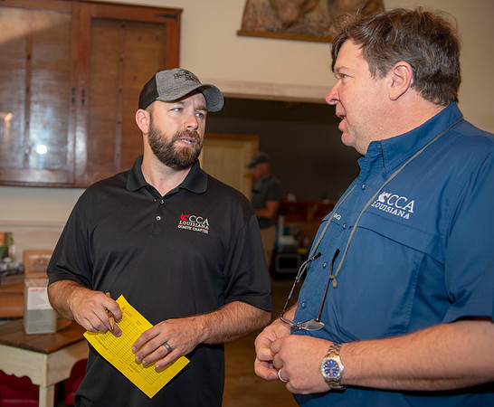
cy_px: 204
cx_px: 188
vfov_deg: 35.0
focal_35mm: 44
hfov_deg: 41.6
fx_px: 645
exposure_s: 1/60
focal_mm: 38
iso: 250
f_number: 3.2
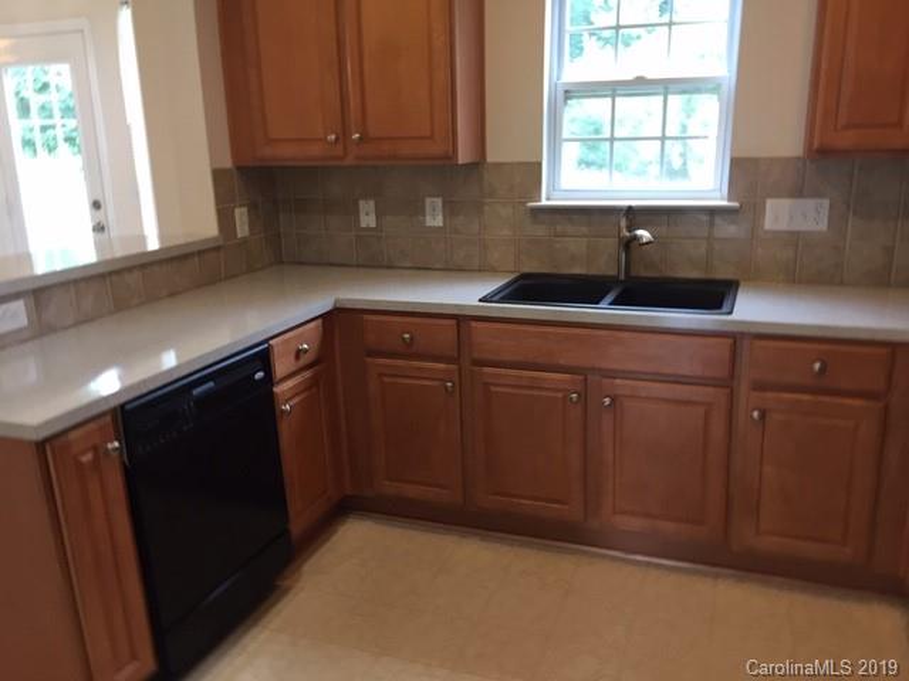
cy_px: 340
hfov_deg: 61.7
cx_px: 454
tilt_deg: -14.3
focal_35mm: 29
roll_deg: +0.0
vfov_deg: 48.2
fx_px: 762
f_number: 2.2
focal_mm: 4.15
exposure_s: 1/30
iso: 64
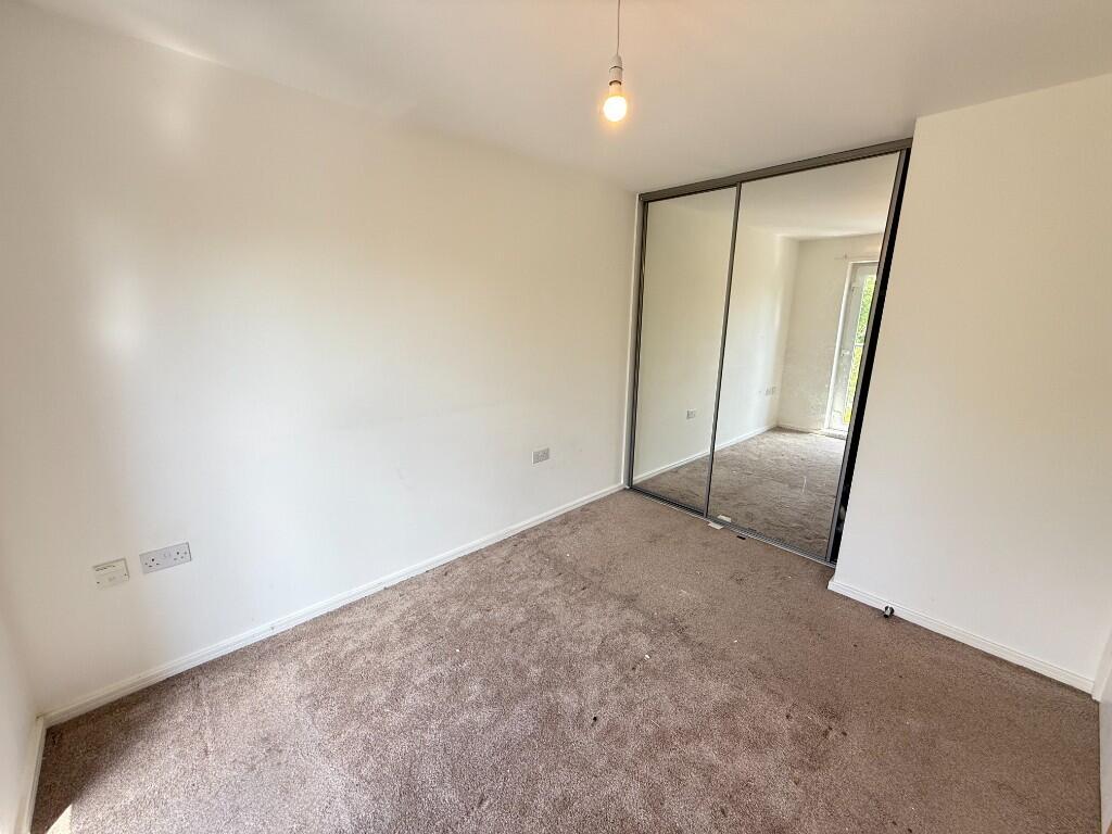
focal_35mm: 14
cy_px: 417
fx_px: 450
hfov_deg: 102.1
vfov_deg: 85.7
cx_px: 556
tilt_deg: -12.8
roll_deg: -0.7
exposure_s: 1/99
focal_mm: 2.22
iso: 80
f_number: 2.2
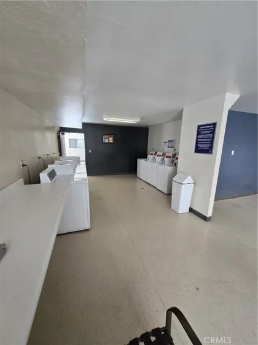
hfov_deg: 89.9
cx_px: 129
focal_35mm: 13
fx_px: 129
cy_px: 172
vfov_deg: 106.2
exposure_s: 1/60
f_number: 2.2
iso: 100
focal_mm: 1.7
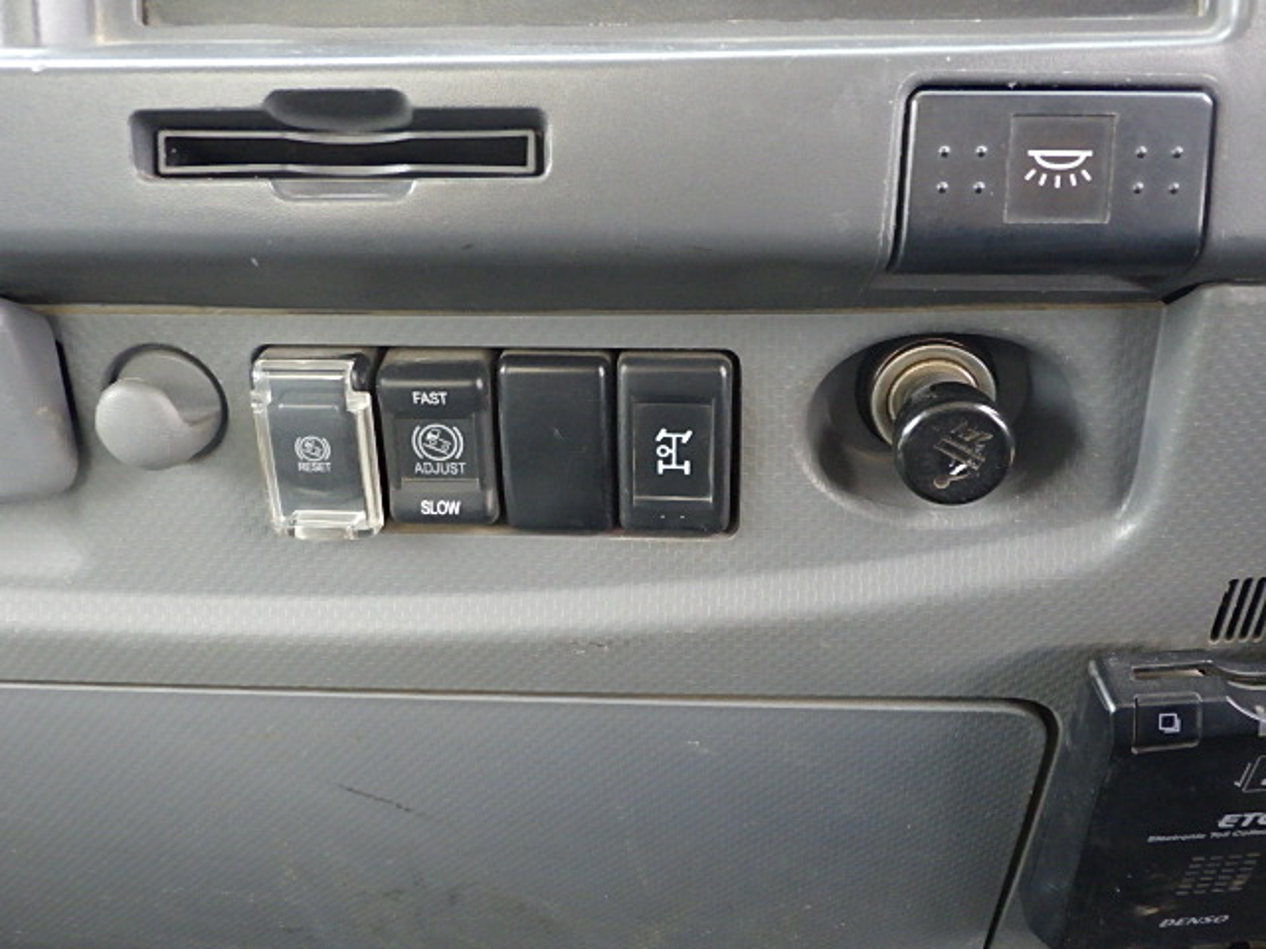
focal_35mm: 34
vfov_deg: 41.8
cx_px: 633
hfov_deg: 54.0
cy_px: 474
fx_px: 1243
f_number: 3.8
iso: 800
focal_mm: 6.1
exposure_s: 1/50
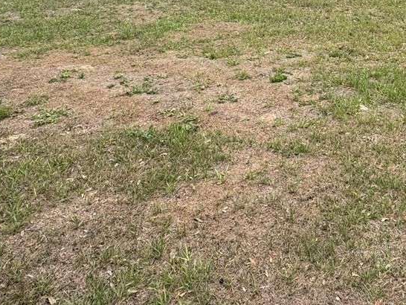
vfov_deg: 30.7
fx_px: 481
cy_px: -45
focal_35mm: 41
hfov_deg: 42.8
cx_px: 347
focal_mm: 2.22
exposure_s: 1/910
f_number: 2.2
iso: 50
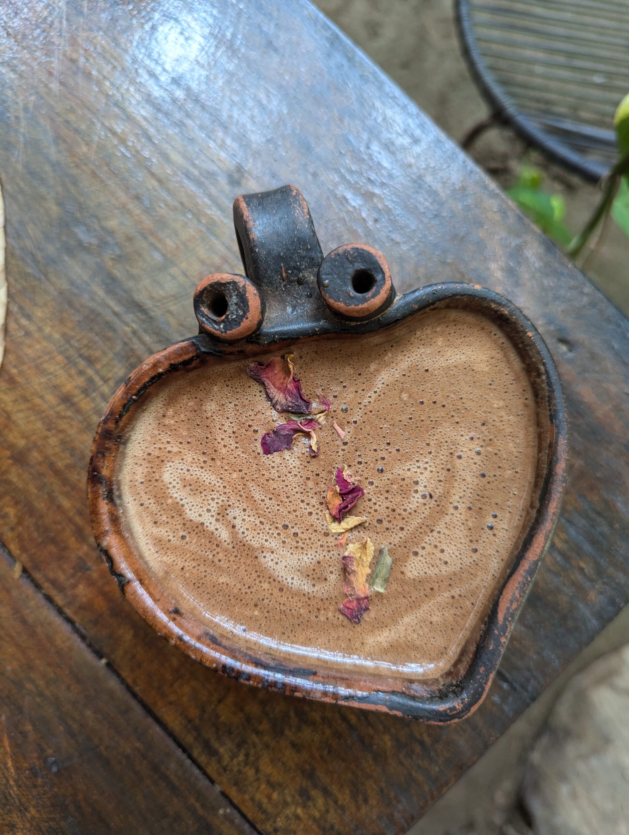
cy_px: 418
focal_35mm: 24
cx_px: 314
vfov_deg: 71.5
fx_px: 580
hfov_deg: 56.9
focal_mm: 6.81
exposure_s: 1/184
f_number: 1.85
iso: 335
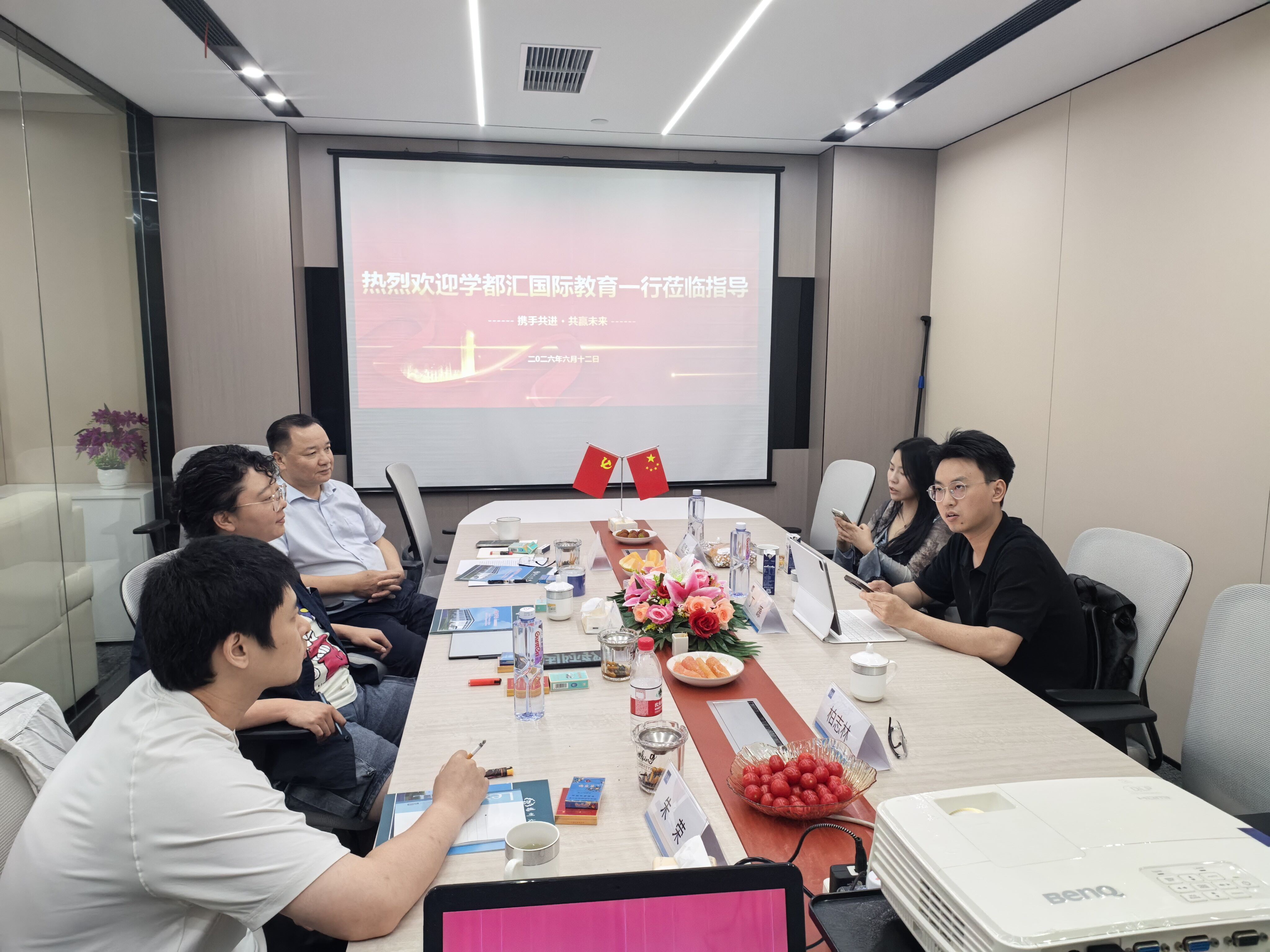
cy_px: 476
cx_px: 635
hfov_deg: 71.6
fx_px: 881
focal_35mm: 24
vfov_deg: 56.8
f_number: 4
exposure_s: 1/168
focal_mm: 6.98
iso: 1600
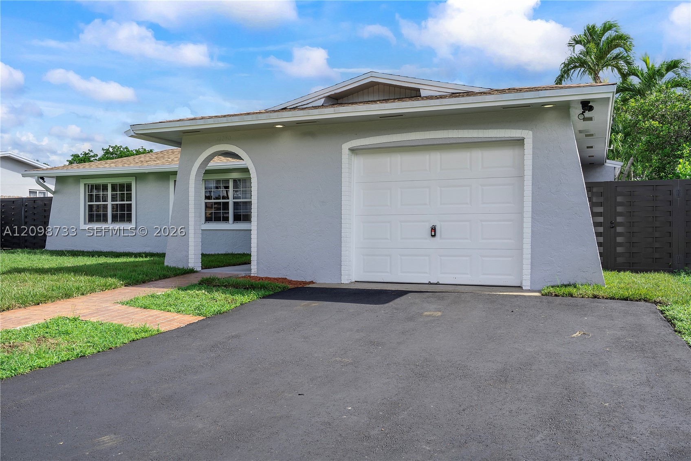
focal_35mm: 31
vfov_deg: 42.3
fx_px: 595
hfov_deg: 60.3
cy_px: 230
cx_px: 346
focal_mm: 31
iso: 100
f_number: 10
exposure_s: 1/100
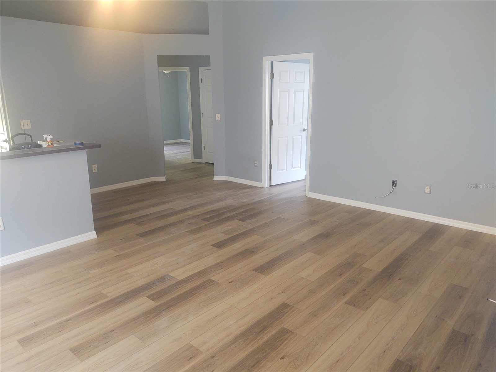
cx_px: 248
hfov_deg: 65.3
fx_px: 387
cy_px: 186
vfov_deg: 51.4
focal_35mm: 27
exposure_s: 1/60
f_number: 1.7
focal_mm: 4.75
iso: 322
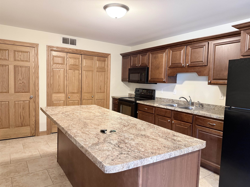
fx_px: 173
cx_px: 125
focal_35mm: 24
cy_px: 94
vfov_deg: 56.8
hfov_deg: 71.6
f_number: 1.78
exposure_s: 1/60
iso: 500
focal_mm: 6.76
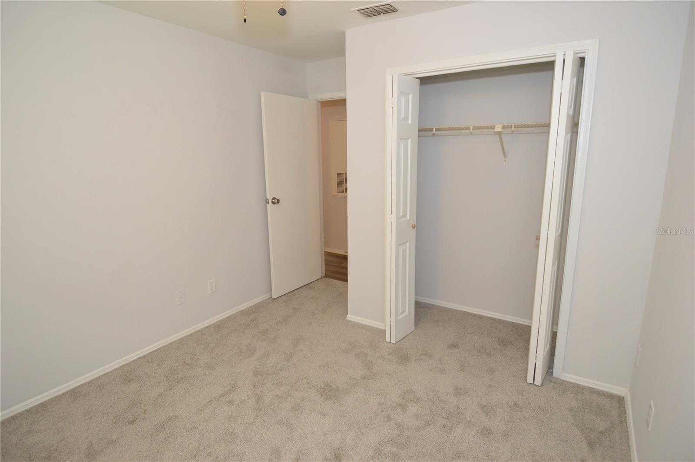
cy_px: 231
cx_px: 348
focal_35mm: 18
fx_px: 347
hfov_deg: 90.1
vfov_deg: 67.3
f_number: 4
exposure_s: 1/60
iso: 800
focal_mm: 12
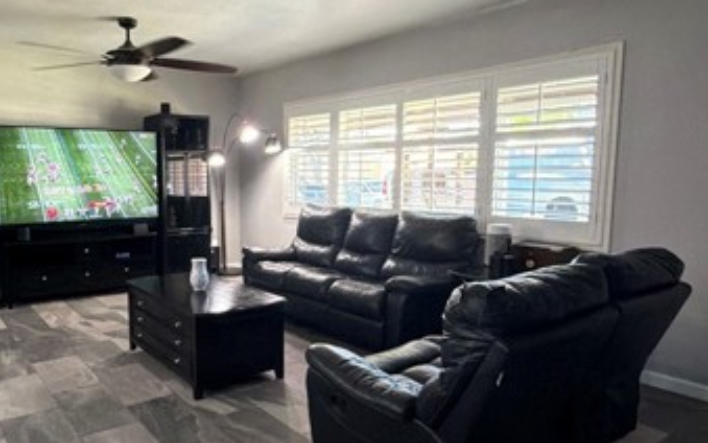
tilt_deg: -6.6
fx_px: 540
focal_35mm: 28
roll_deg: -0.4
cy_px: 230
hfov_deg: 65.5
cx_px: 265
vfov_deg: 44.5
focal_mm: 2.22
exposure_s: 1/60
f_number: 2.2
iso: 500
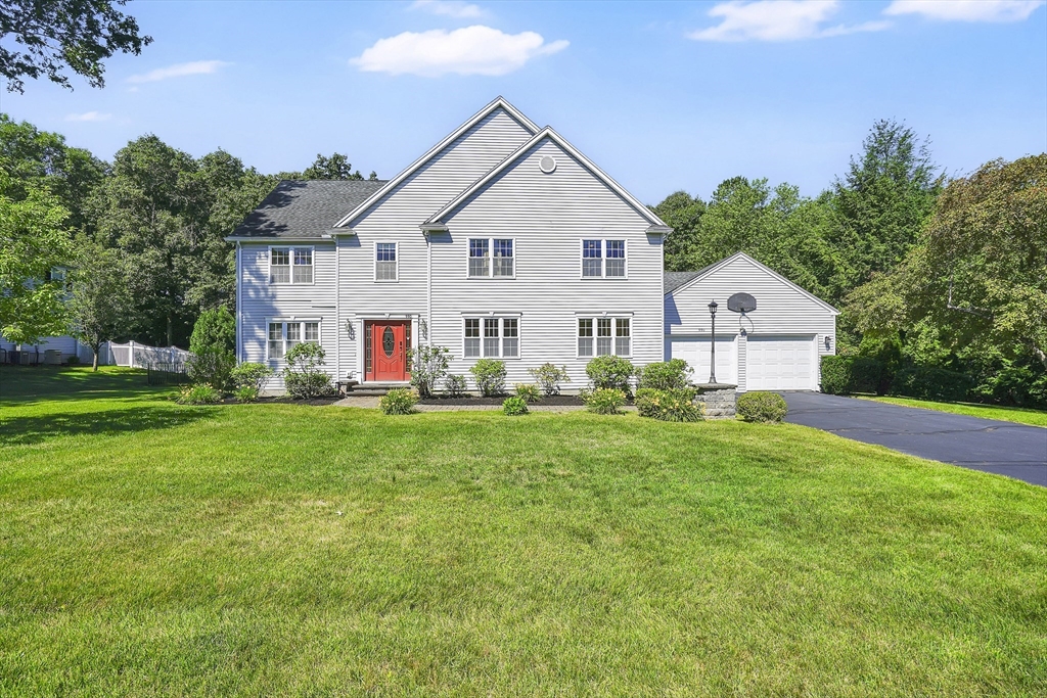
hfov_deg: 96.7
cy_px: 349
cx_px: 524
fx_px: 465
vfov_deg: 73.8
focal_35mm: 16
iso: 100
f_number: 11
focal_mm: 16
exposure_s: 1/250
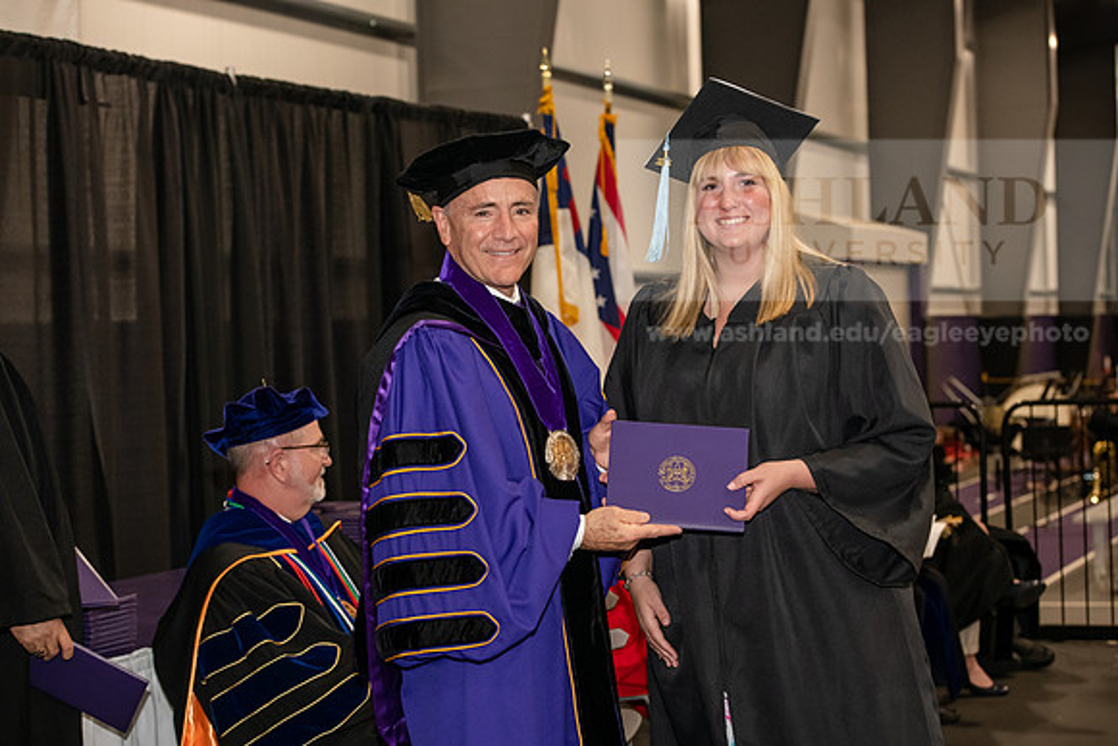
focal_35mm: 70
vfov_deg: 19.5
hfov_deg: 28.8
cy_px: 373
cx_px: 559
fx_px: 2174
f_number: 5
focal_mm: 70
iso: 2500
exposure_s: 1/200
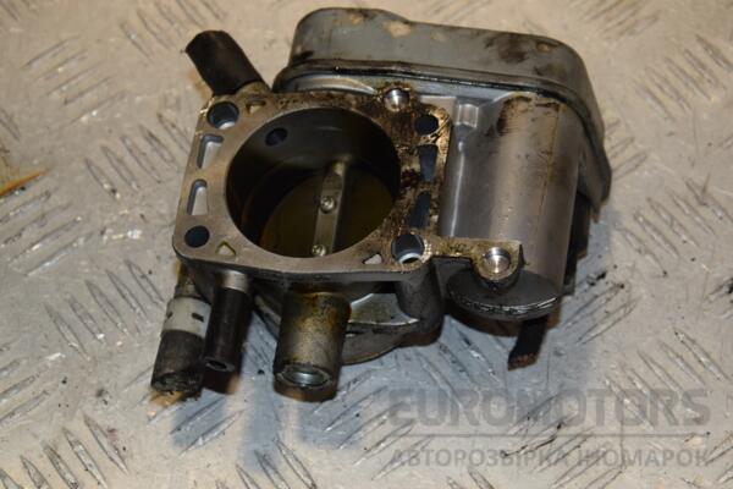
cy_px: 244
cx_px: 366
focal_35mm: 99
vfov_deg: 13.8
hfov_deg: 20.6
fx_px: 2016
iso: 800
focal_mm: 66
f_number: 9
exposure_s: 1/200
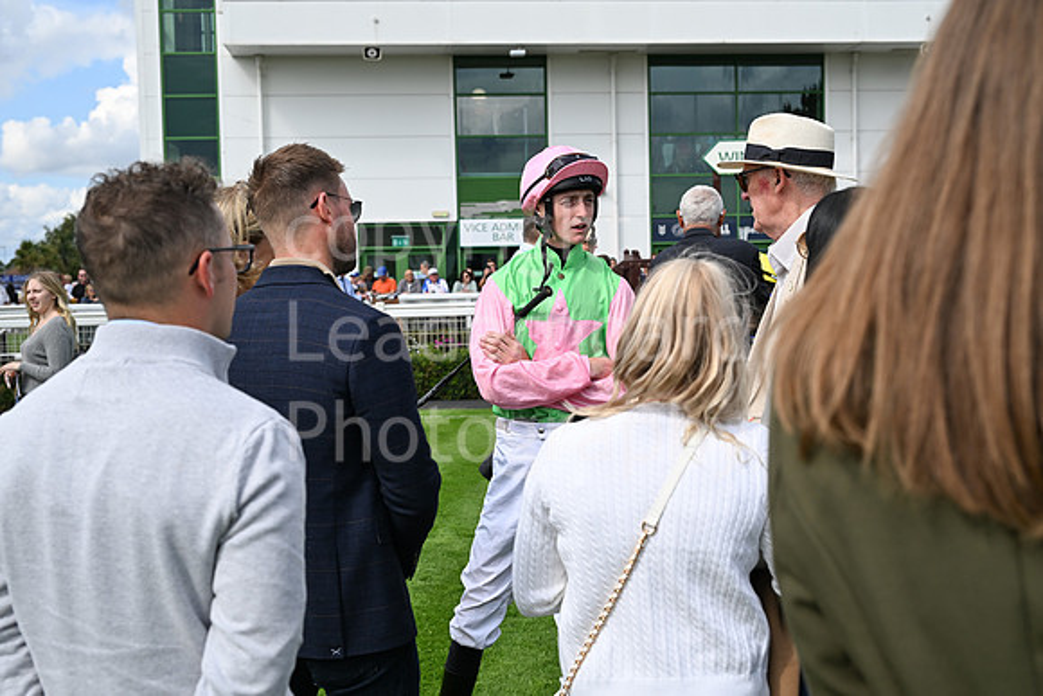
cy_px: 348
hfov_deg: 42.7
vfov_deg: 29.3
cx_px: 522
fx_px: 1333
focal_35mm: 46
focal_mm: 46
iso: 400
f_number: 5.6
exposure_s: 1/2000
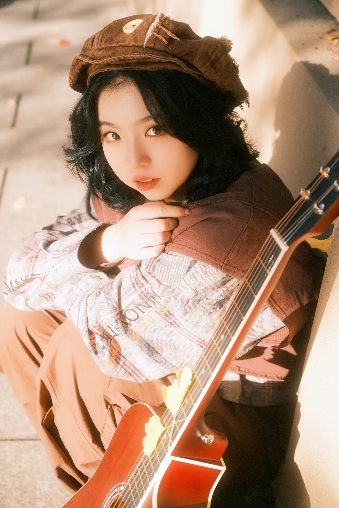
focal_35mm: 66
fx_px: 932
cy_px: 254
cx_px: 170
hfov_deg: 20.6
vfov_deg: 30.5
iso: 400
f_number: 2.8
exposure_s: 1/1000
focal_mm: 44.1
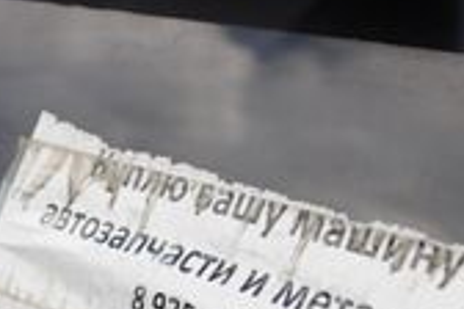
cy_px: 290
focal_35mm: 121
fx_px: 1559
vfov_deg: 11.2
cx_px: -182
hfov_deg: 15.8
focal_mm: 29
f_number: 5.6
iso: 250
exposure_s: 1/640
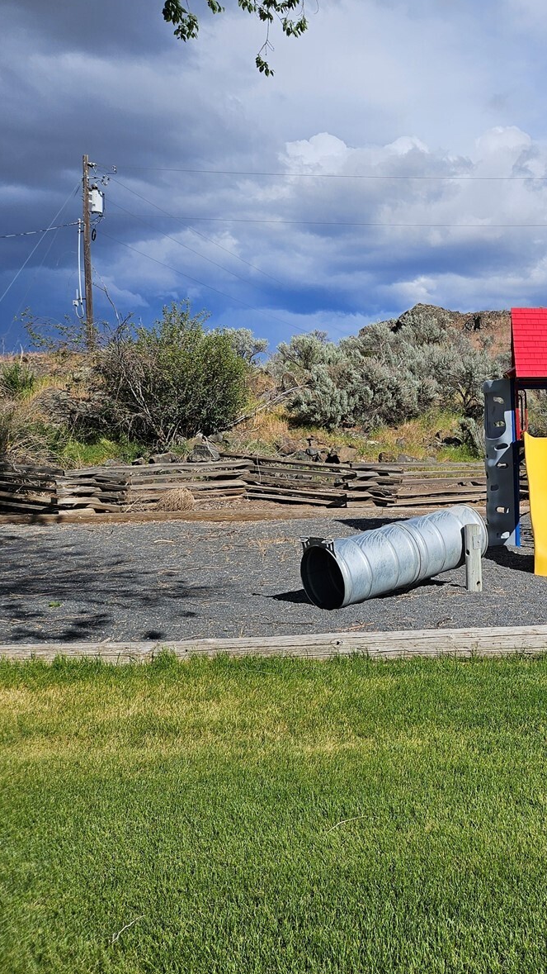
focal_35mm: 34
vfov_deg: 58.0
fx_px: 877
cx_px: 606
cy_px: 489
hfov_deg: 30.8
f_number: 1.8
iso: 25
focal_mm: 5.4
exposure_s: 1/3999
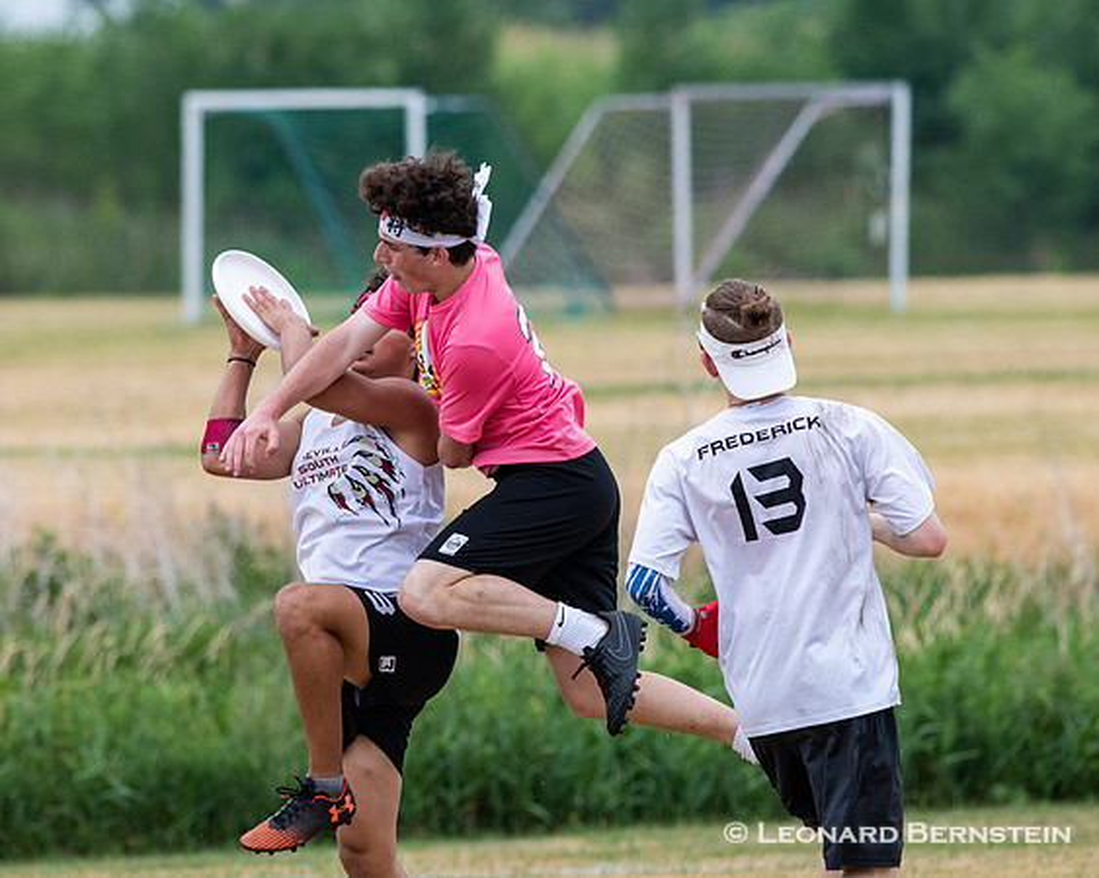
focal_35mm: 583
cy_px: 373
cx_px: 449
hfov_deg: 3.3
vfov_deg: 2.7
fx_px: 18966
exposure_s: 1/2000
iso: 800
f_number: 5.6
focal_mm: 300
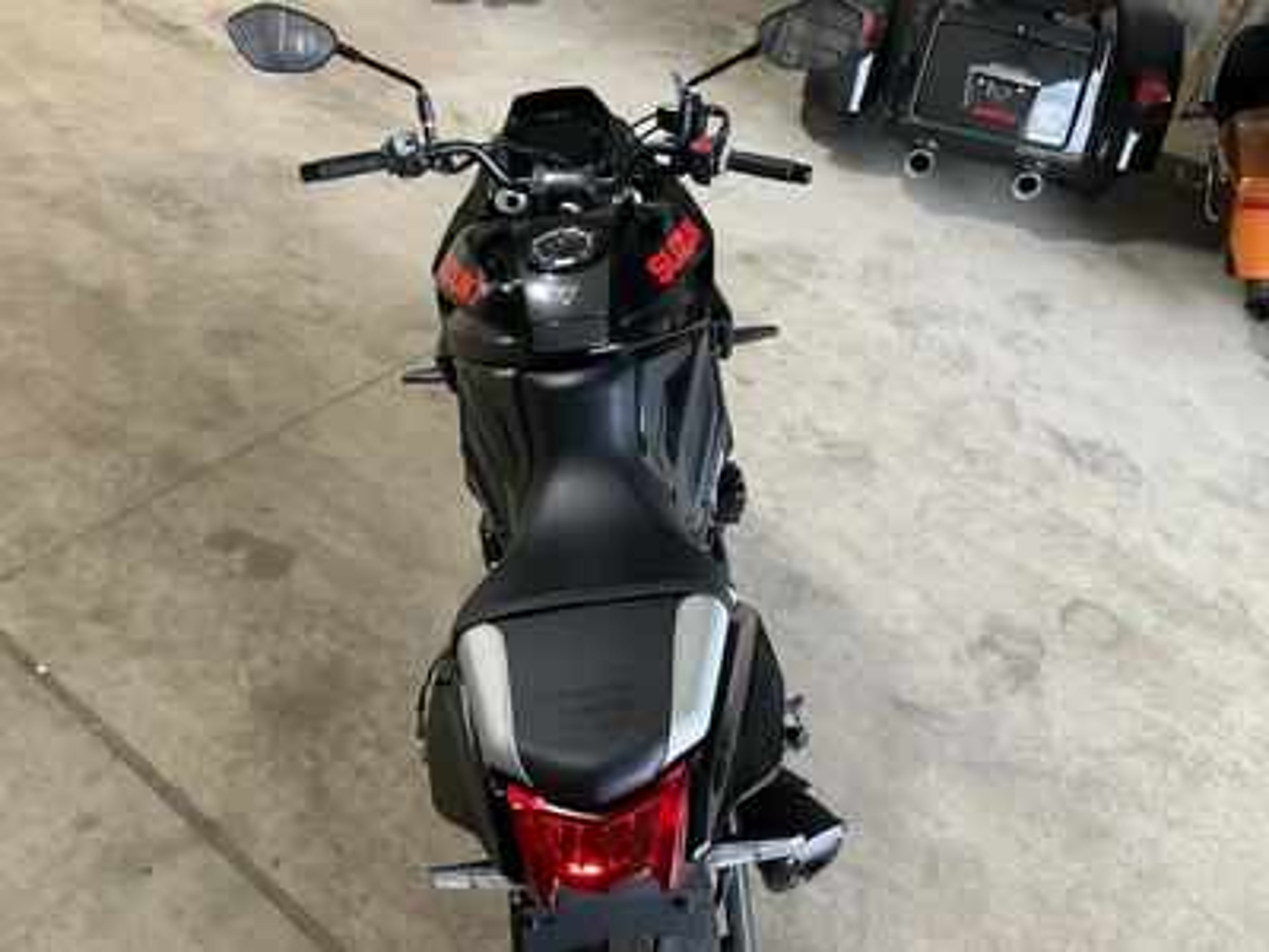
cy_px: 476
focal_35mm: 29
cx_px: 634
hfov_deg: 61.7
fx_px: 1063
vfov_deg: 48.2
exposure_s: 1/60
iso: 160
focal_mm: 3
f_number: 1.8
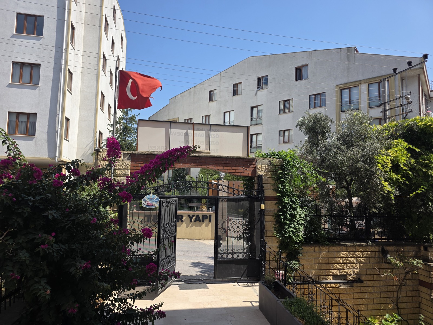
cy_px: 162
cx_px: 216
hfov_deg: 73.9
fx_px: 288
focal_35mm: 23
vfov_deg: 58.9
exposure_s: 1/3647
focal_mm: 6.3
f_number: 1.7
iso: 80
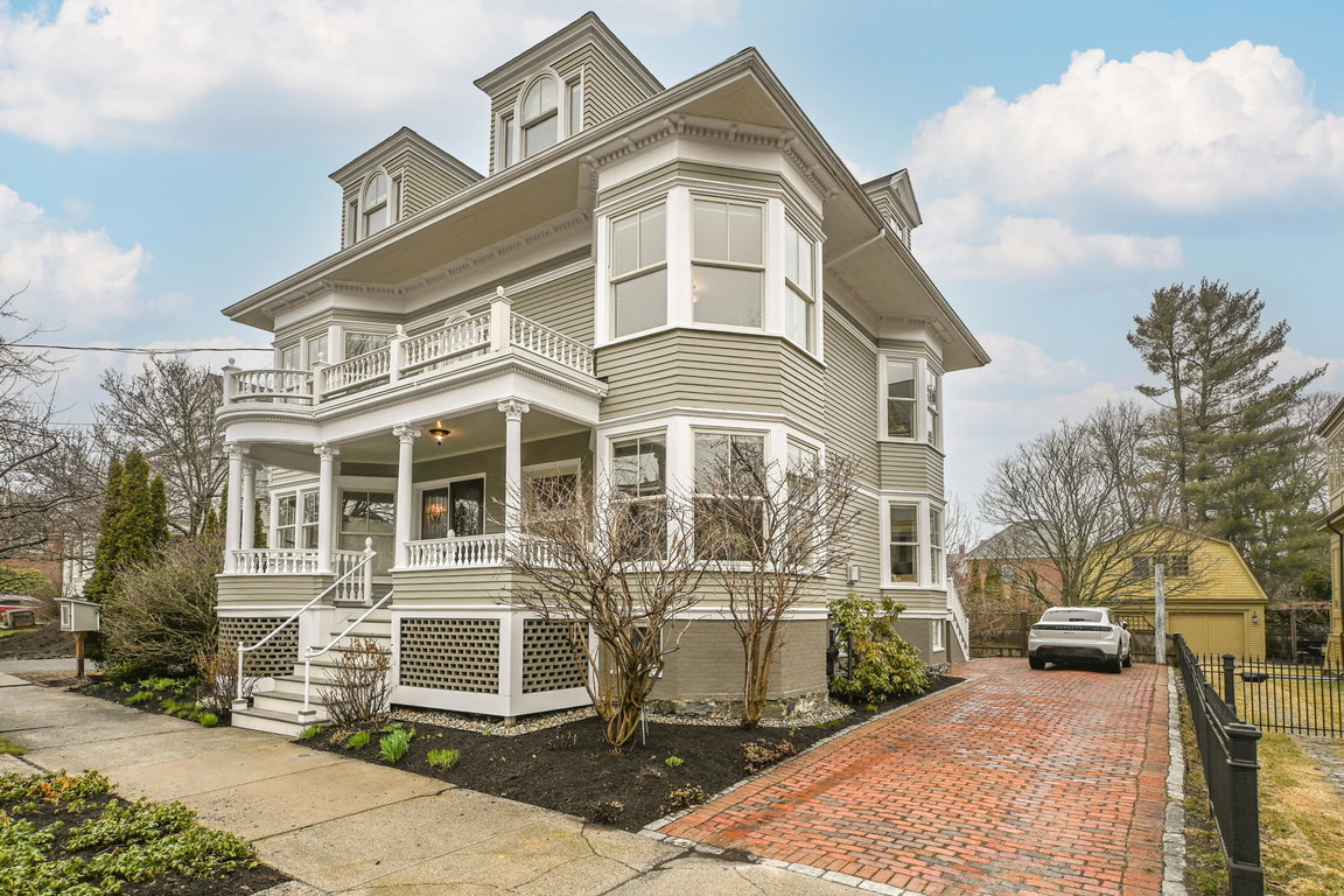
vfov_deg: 67.4
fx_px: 672
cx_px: 672
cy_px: 448
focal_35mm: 18
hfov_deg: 90.0
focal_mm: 12
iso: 160
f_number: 5.6
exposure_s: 1/250
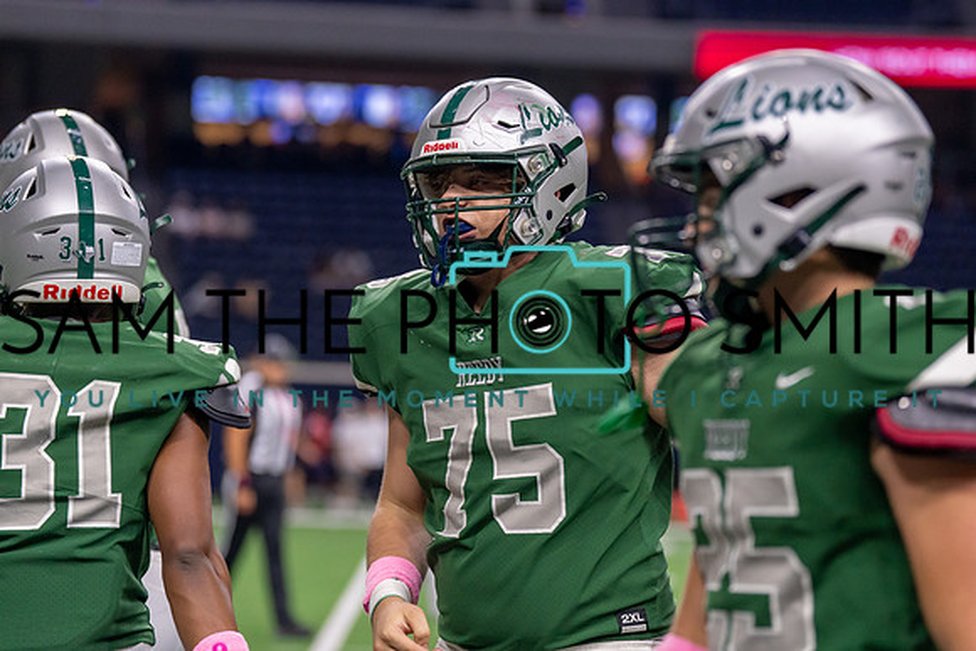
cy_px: 284
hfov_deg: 15.0
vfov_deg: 10.1
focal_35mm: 136
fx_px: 3694
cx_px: 495
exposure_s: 1/1000
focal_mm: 111
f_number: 2.8
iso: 2500
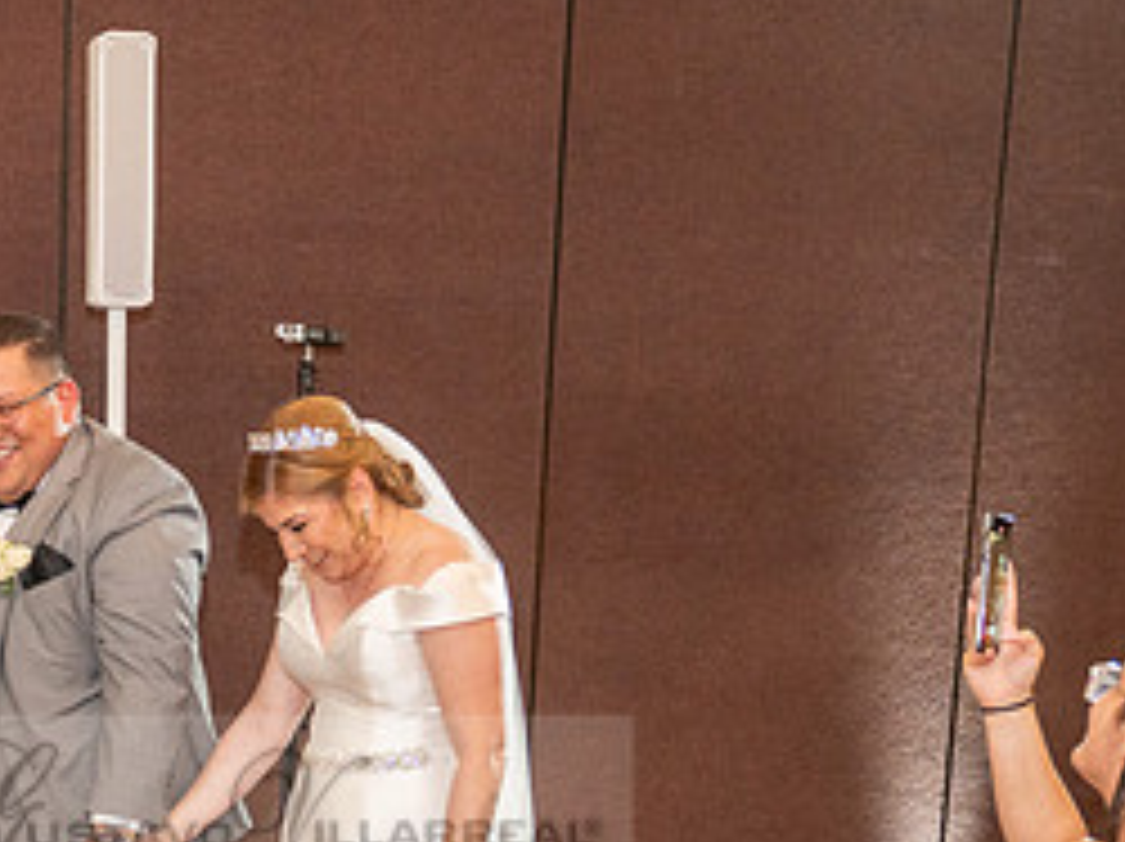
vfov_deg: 17.6
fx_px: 2565
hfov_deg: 23.9
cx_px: 51
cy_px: 1057
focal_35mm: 79
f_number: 3.5
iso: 800
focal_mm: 24
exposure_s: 1/125
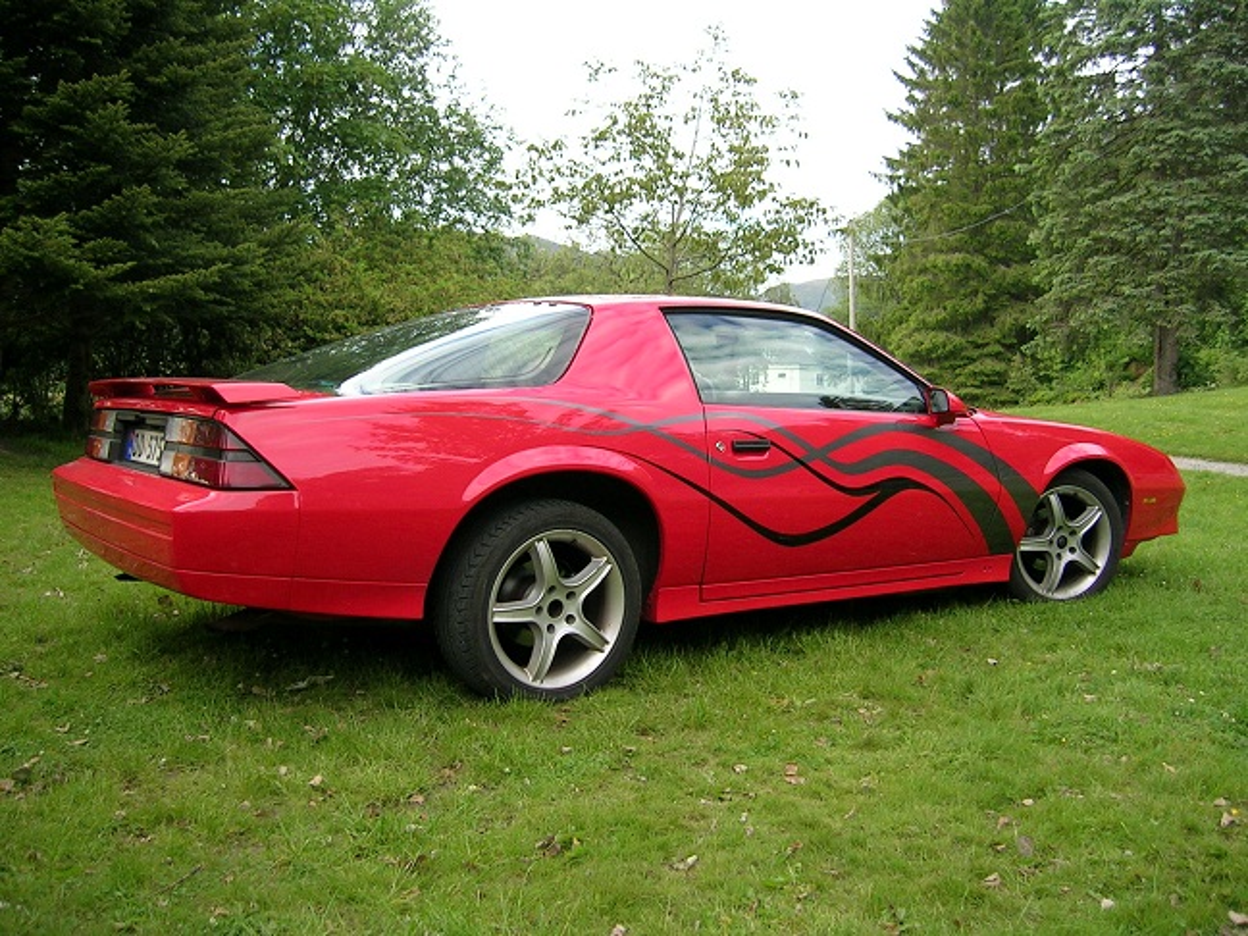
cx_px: 624
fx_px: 1262
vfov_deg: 40.7
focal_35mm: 35
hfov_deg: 52.6
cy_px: 468
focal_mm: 5.4
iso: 50
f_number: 2.8
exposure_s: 1/153
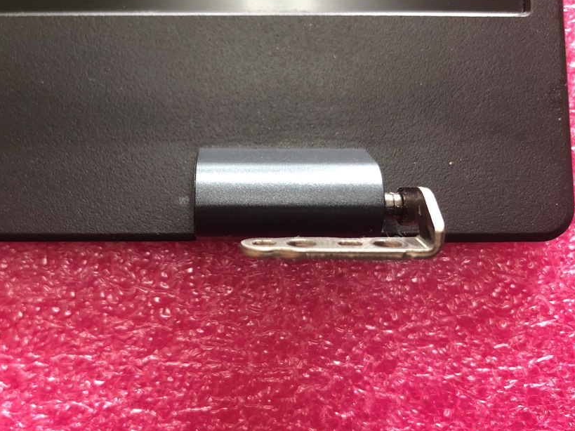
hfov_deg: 52.2
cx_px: 223
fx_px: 581
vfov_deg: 40.5
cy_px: 169
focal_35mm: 35
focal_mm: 3.99
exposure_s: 1/33
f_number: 1.8
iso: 32
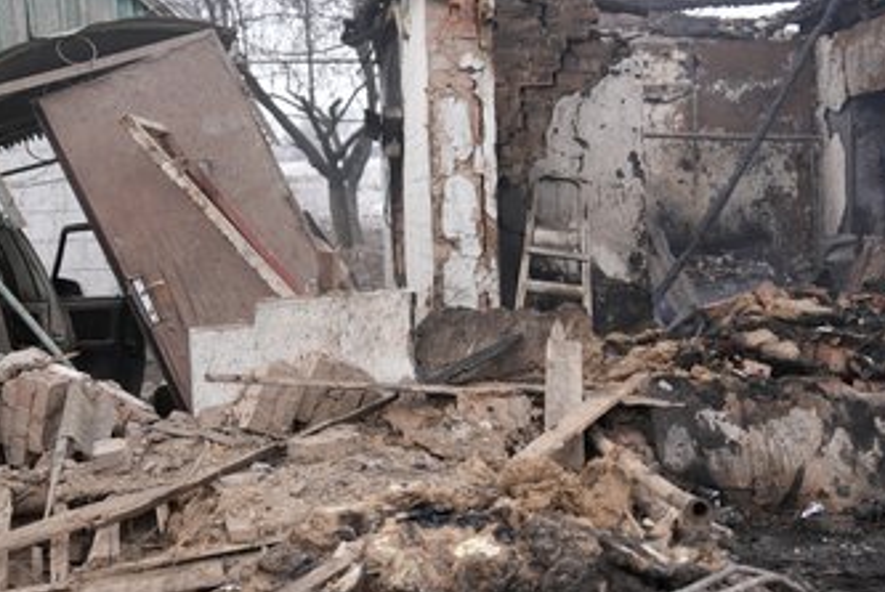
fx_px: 1477
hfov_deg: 33.3
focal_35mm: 60
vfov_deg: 22.7
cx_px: 391
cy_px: 288
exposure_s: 1/2000
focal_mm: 50
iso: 320
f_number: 2.8
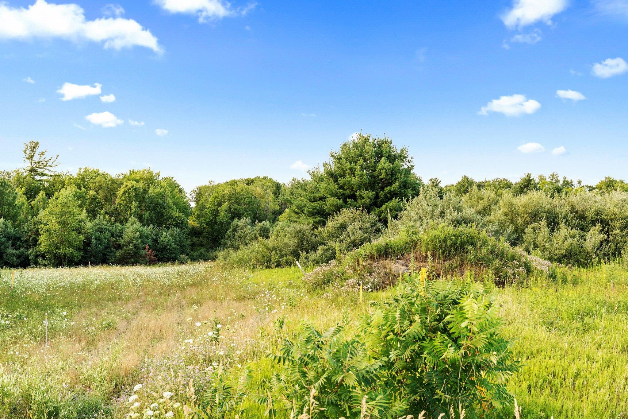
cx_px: 314
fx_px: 651
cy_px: 210
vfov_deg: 35.7
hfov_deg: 51.5
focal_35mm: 37
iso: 250
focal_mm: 37.3
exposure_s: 1/125
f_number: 5
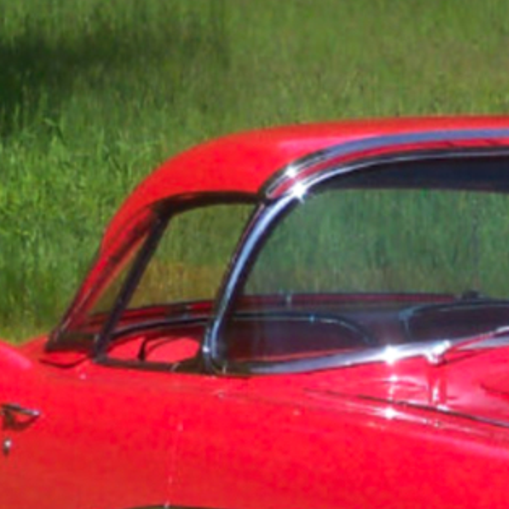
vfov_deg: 13.5
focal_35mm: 126
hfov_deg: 13.1
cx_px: 744
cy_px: 577
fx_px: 2096
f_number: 3.5
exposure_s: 1/1600
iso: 125
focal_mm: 6.2
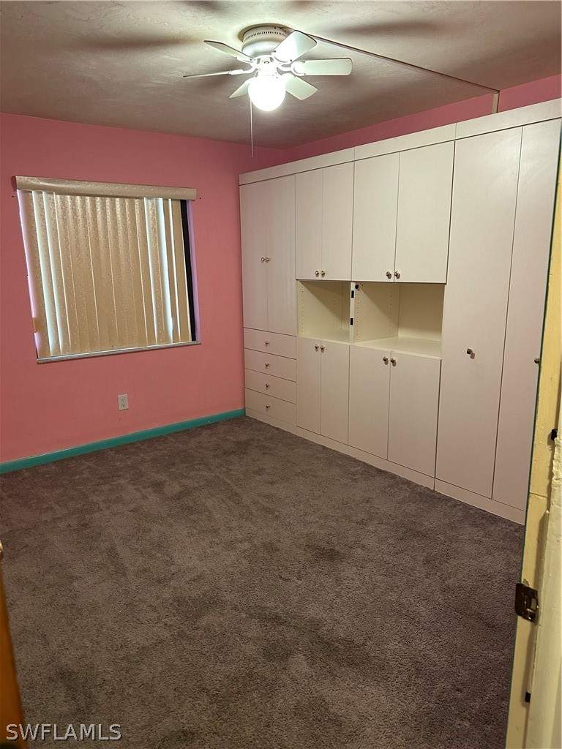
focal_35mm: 24
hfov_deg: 56.8
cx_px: 281
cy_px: 374
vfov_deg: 71.6
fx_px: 520
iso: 400
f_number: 1.78
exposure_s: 1/60
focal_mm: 6.86
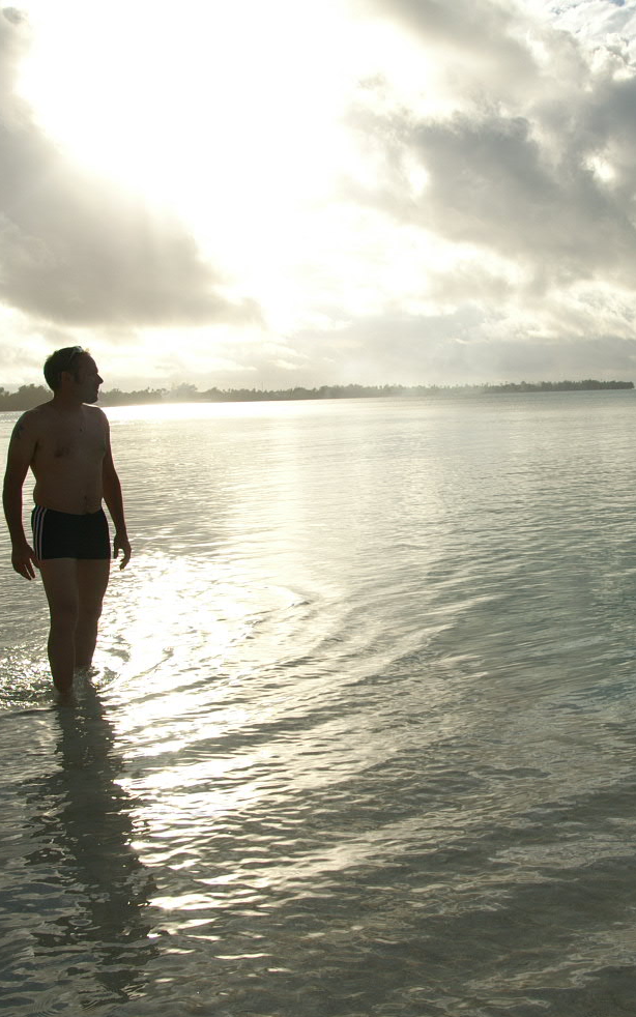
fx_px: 1103
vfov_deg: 49.5
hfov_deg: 31.3
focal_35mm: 40
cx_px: 510
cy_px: 510
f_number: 8
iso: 100
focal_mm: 17
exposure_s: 1/800
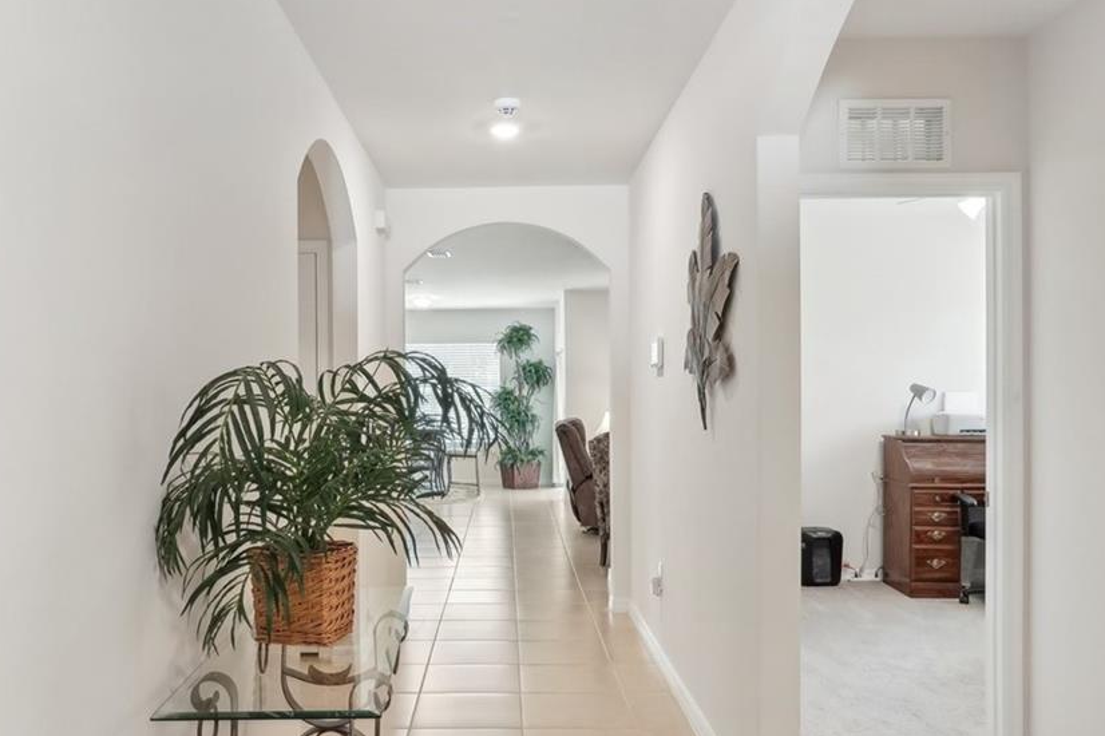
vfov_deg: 42.3
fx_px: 951
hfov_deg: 60.1
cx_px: 476
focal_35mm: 31
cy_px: 383
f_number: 8
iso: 400
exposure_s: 1/13
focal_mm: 16
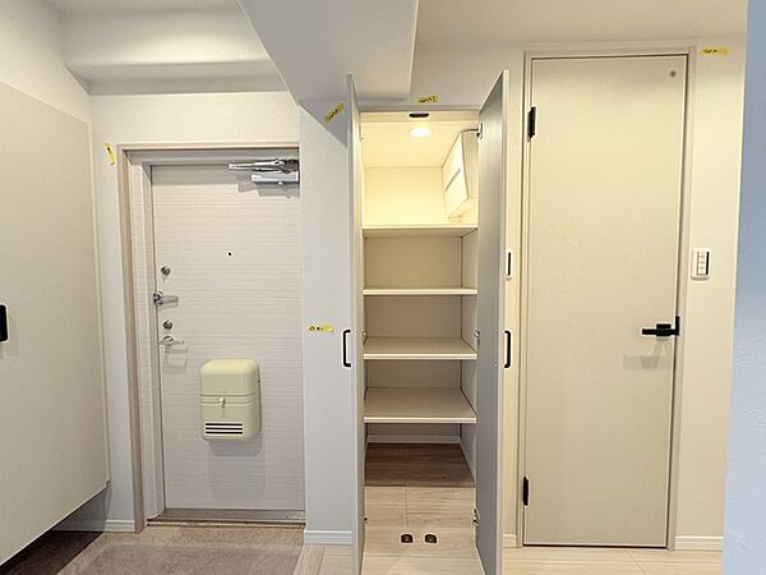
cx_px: 383
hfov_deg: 102.1
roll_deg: +1.6
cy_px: 288
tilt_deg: -1.8
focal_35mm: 14
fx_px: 310
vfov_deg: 85.7
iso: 200
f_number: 2.2
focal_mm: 2.22
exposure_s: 1/50
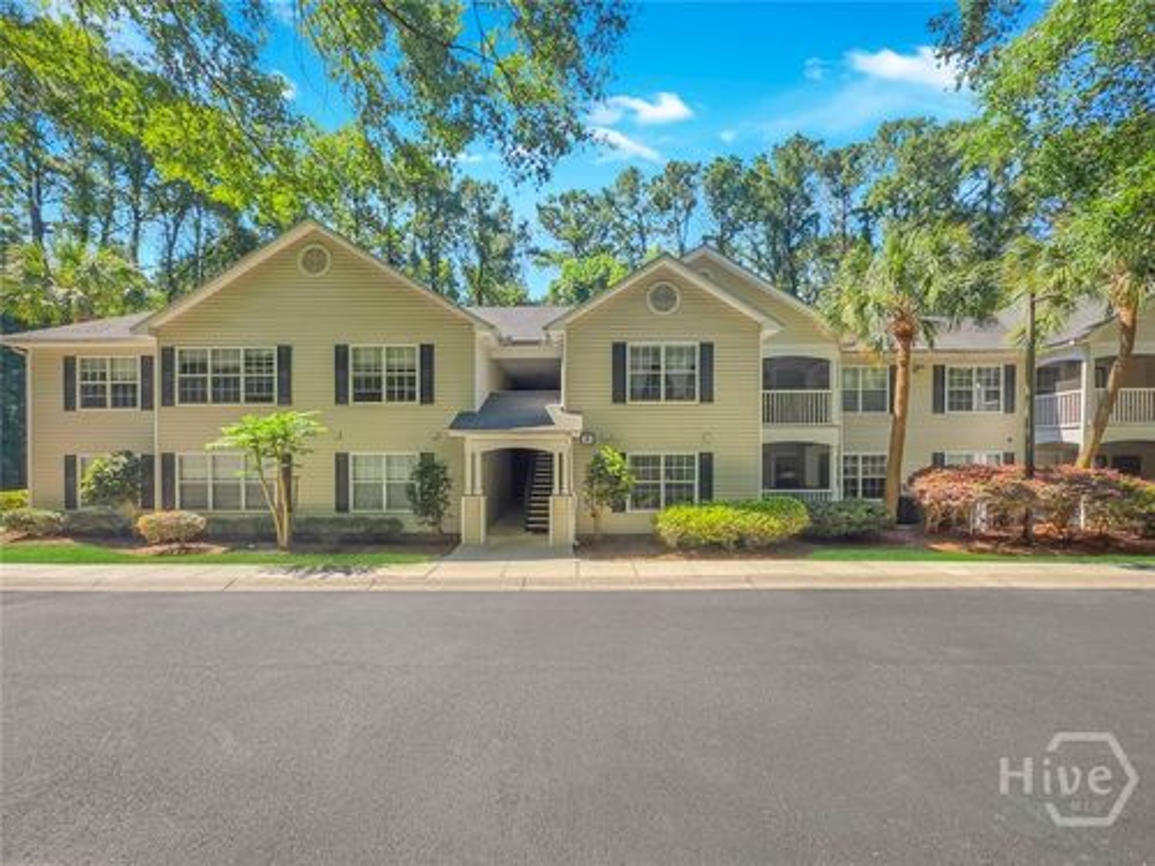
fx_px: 434
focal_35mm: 13
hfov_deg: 106.2
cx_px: 578
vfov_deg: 89.9
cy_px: 433
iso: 32
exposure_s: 1/680
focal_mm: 2.2
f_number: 1.9
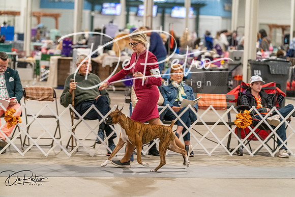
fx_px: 1328
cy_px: 98
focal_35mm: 162
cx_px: 148
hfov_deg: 12.7
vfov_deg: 8.5
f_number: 3.5
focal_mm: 162
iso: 6400
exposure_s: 1/250
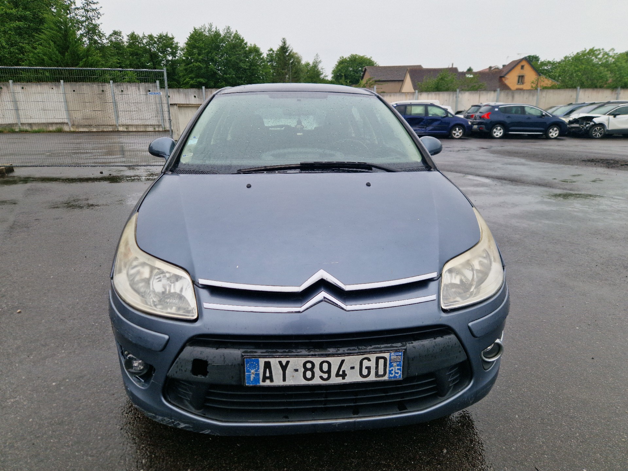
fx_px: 417
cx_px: 314
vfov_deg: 58.9
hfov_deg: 73.9
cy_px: 236
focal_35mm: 23
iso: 50
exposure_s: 1/417
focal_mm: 5.4
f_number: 1.8
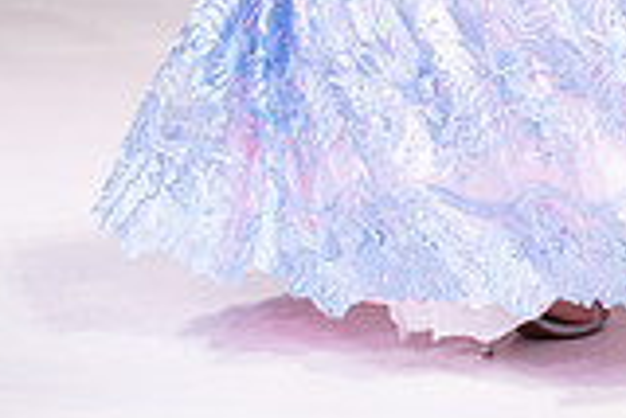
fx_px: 4490
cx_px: 518
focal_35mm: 258
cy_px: -445
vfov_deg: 5.2
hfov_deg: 8.0
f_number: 5.6
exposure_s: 1/400
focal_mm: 92
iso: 2000
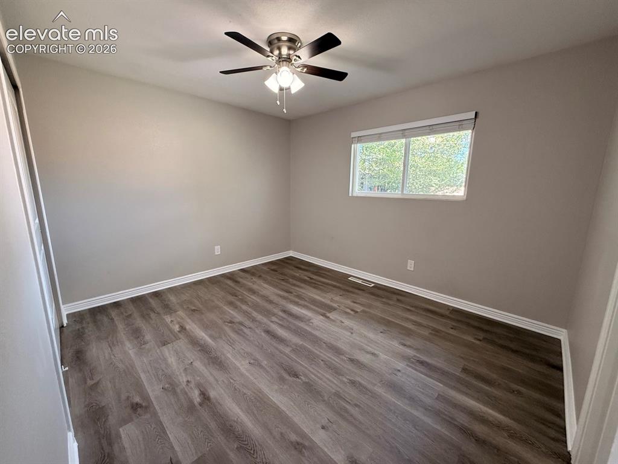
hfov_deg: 102.1
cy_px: 232
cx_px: 309
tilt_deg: -9.9
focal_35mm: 14
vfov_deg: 85.7
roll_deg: -0.7
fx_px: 250
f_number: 2.2
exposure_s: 1/120
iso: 320
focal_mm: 2.22
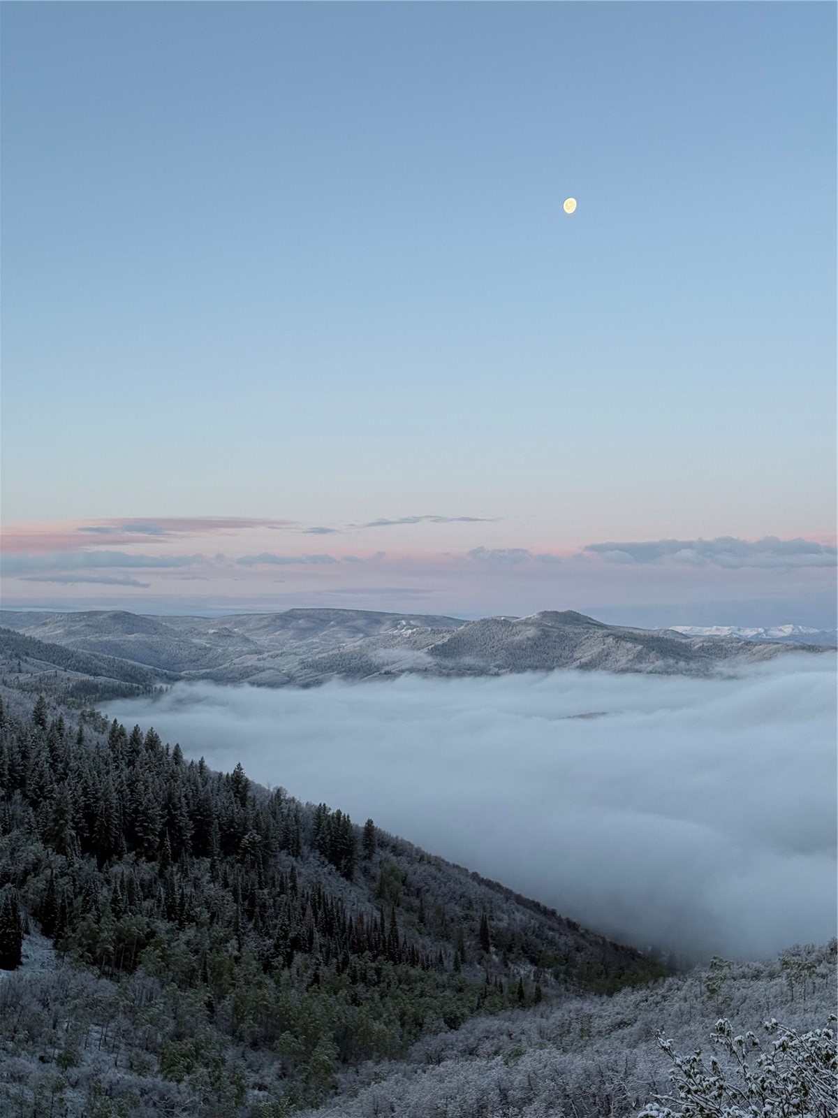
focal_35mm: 48
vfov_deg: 39.7
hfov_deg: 30.3
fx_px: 1549
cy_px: 559
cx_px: 419
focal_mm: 6.76
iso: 50
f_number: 1.78
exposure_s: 1/176
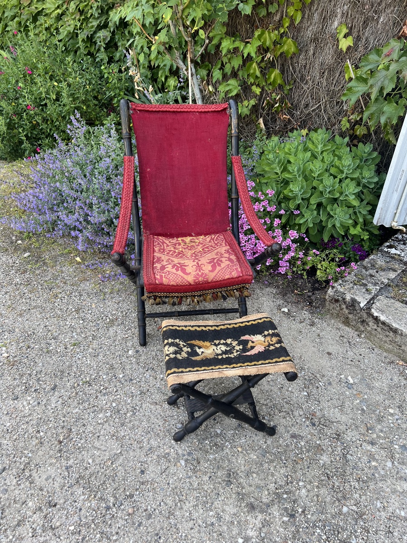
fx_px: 408
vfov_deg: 67.3
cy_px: 272
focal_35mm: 26
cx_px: 204
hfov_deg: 53.1
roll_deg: -2.8
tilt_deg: -36.6
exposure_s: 1/214
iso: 40
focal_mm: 5.7
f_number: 1.5
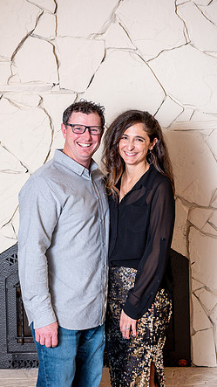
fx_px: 676
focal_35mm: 66
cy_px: 192
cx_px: 93
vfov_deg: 31.9
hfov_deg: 18.2
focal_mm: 62
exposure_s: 1/200
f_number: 5
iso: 500
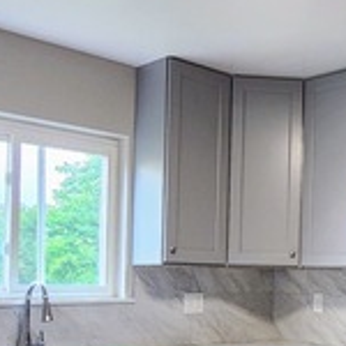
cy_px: 251
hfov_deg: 29.2
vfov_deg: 32.9
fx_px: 577
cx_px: 407
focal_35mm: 51
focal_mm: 2.2
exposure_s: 1/60
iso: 200
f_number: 2.2
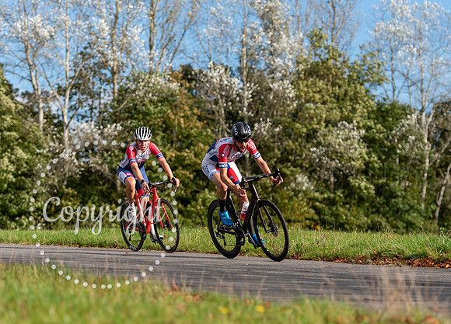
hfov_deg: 15.1
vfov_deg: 10.9
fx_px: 1702
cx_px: 233
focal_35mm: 133
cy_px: 168
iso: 160
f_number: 2.8
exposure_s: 1/2500
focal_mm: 100
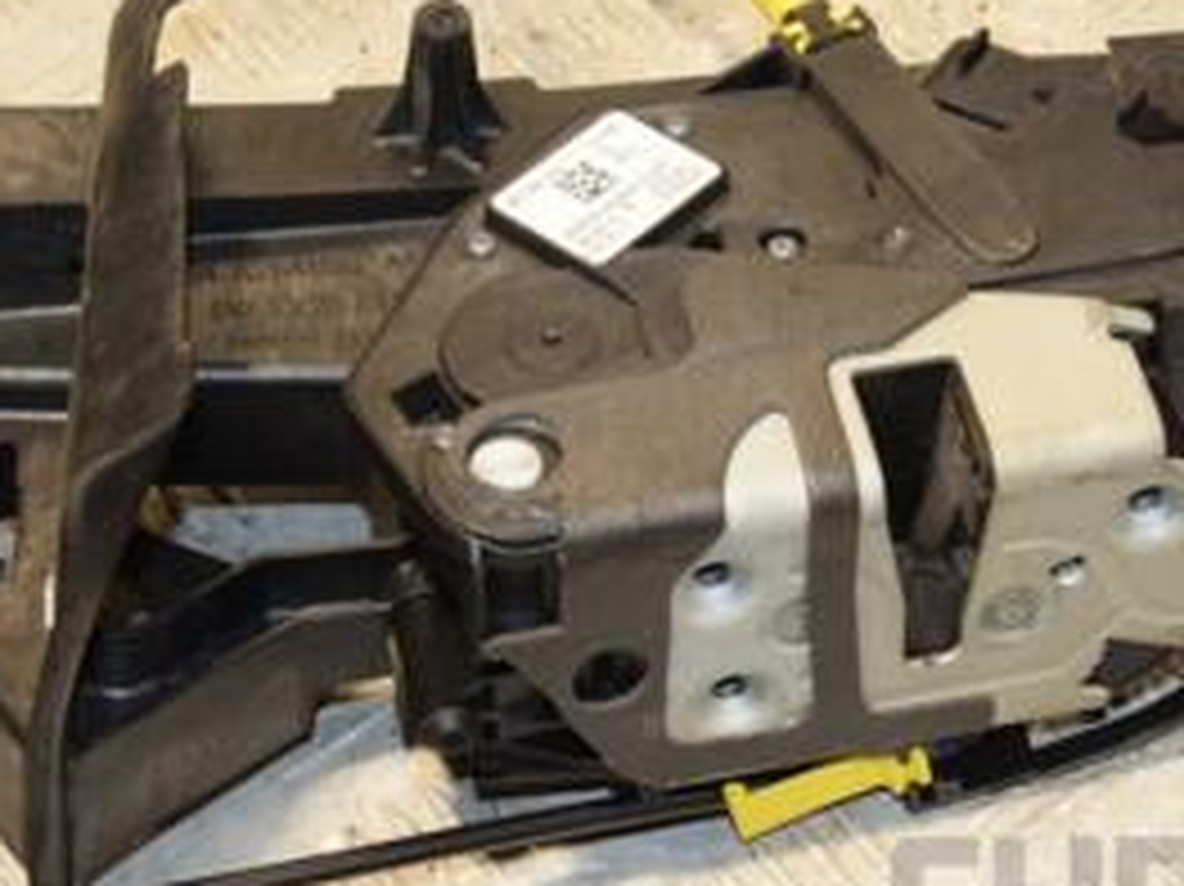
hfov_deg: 17.5
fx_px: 3829
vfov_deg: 13.2
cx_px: 806
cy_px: 306
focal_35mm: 112
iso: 800
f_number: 7.1
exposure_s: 1/200
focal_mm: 34
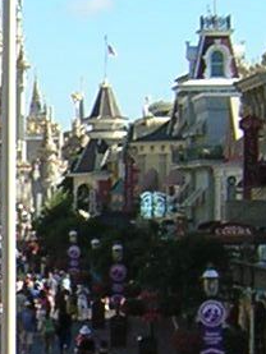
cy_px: 308
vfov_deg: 9.5
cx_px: -107
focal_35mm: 208
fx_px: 2129
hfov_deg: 7.1
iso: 100
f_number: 5.2
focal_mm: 4.7
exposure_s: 1/243
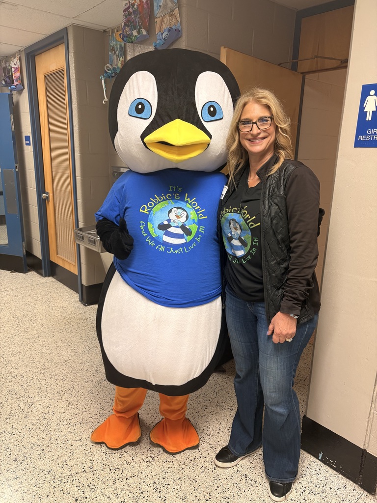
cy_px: 252
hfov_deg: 53.1
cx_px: 188
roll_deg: -2.5
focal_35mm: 26
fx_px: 378
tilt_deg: -15.2
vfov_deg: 67.3
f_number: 1.6
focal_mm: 5.96
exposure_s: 1/60
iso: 160
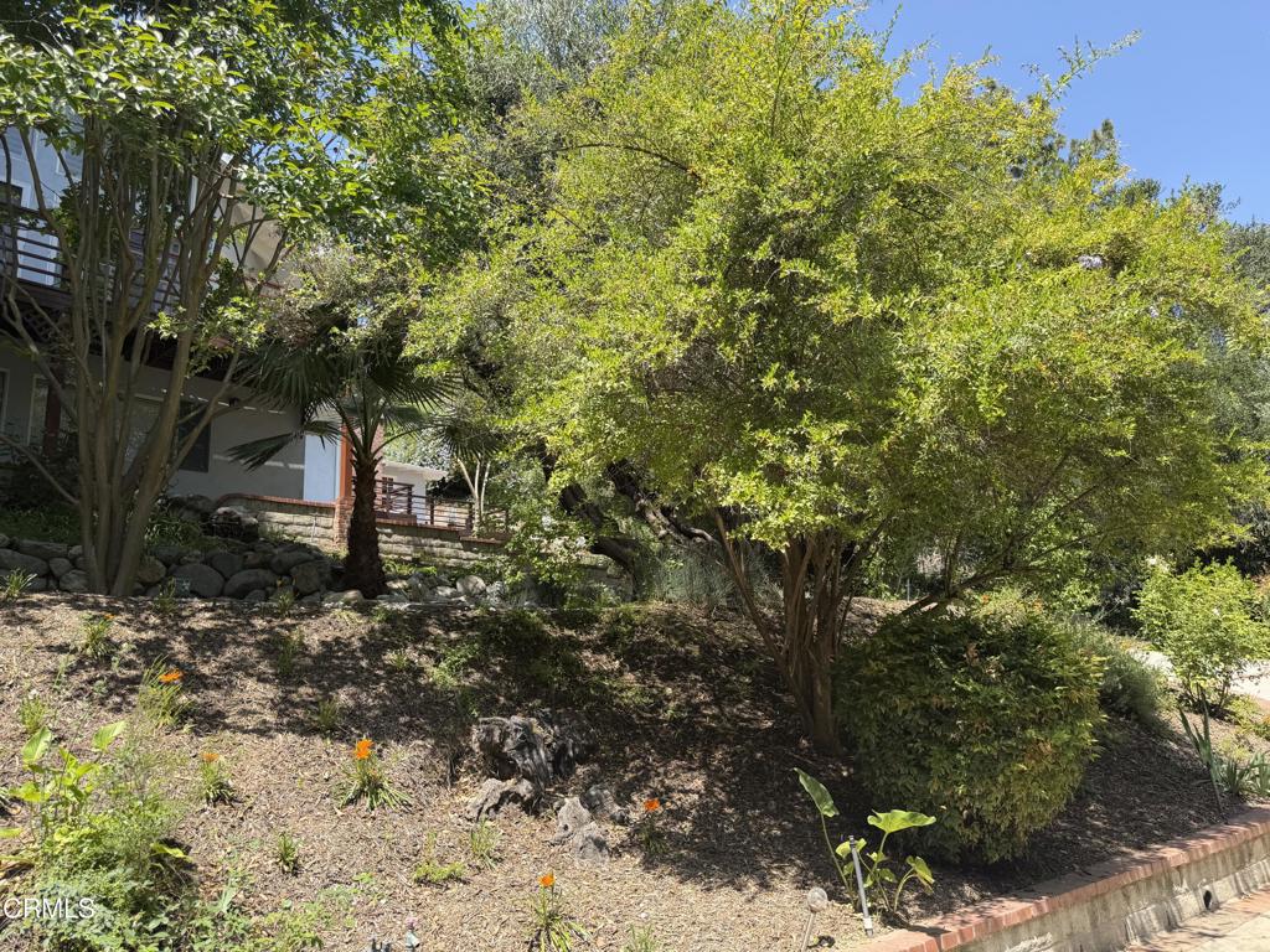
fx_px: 881
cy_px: 476
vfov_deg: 56.8
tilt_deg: +12.5
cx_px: 635
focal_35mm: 24
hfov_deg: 71.6
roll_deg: +3.7
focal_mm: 6.76
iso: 80
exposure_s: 1/1361
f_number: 1.78
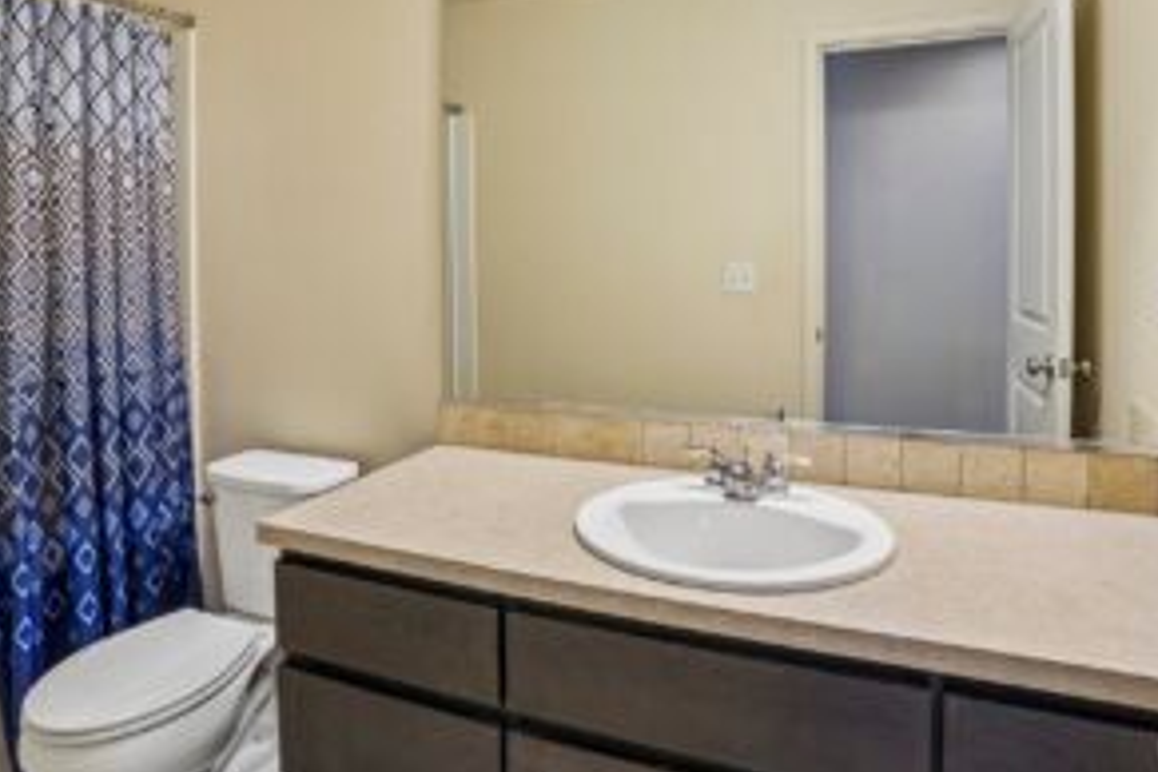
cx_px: 593
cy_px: 253
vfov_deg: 55.9
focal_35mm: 22
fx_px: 708
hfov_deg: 78.6
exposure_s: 1/13
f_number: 8
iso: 400
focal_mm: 16
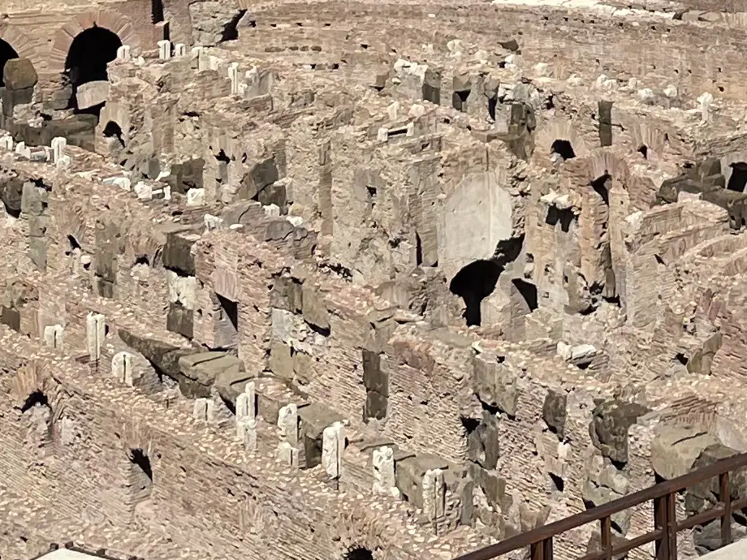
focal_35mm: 114
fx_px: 2460
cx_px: 856
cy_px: -565
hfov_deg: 16.6
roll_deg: +2.7
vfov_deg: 11.6
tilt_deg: +2.6
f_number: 1.6
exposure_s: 1/4831
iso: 32
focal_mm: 4.2
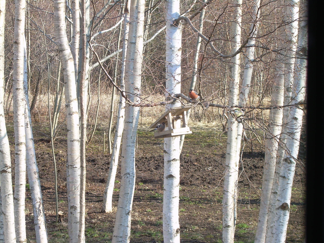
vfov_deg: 13.5
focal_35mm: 110
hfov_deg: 17.9
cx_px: 162
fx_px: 1030
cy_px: 122
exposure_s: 1/84.8
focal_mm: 18.9
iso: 50
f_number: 4.9
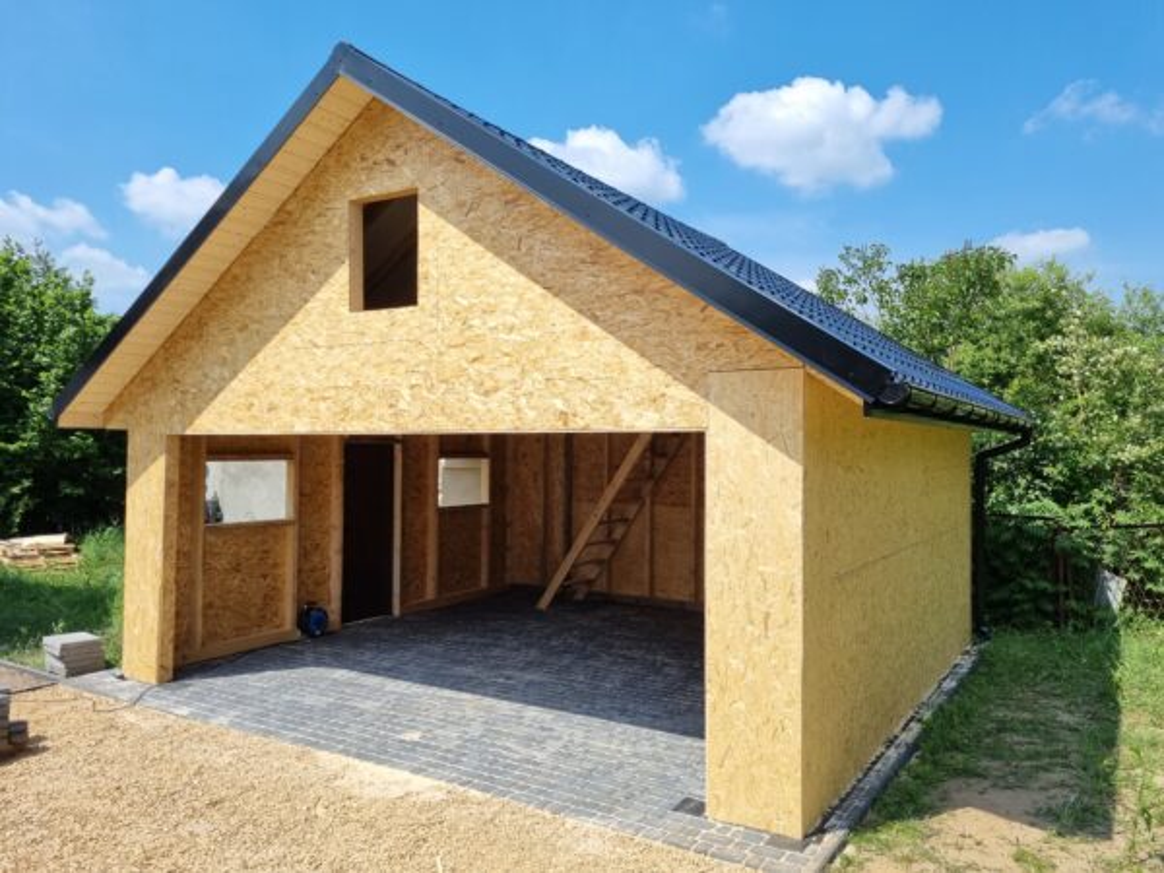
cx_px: 582
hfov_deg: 67.3
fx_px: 874
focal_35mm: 26
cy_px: 436
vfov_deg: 53.1
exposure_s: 1/2280
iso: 50
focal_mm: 5.4
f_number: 1.8
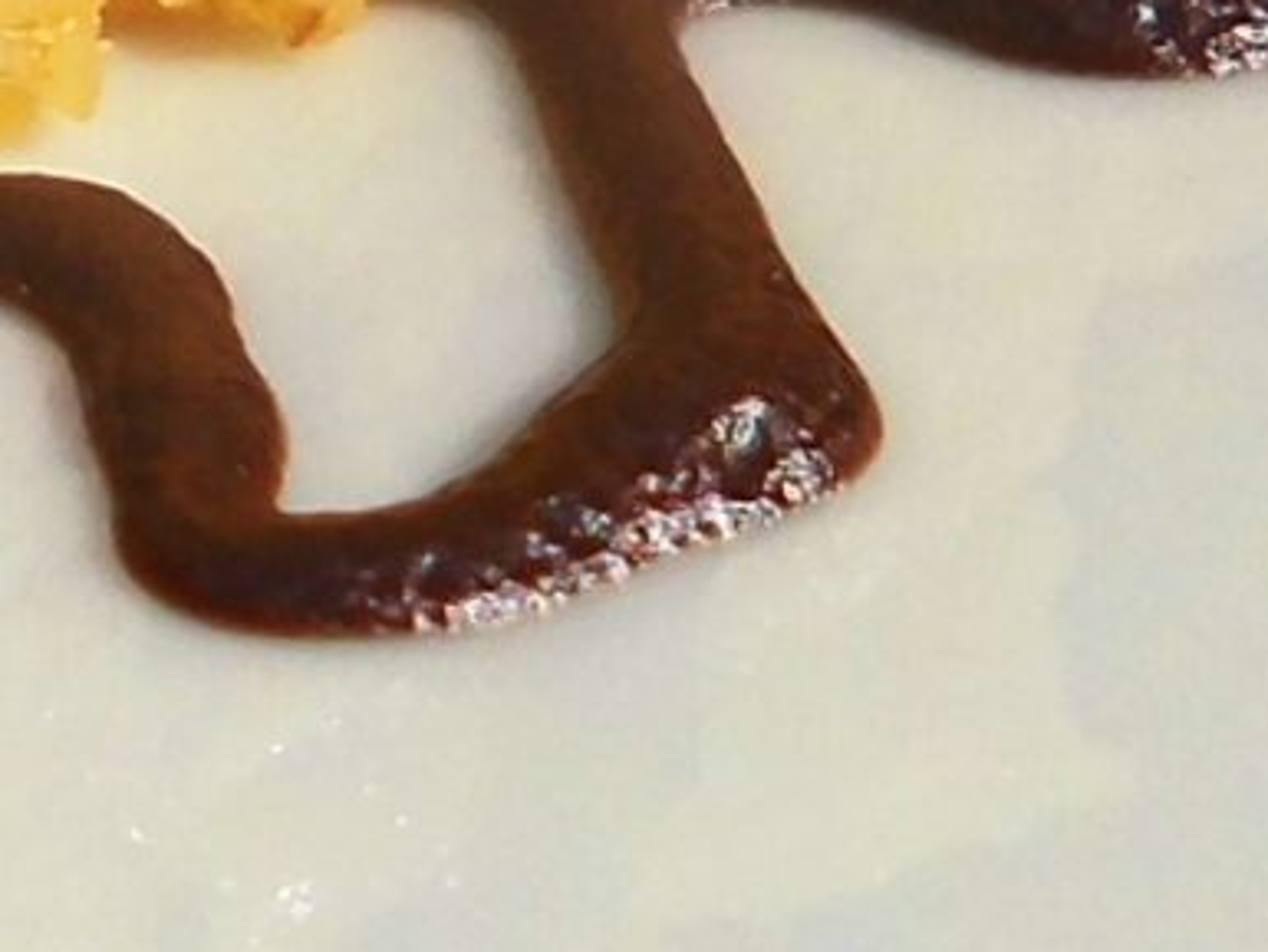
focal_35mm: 173
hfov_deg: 11.0
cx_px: -685
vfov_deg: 8.3
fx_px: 6339
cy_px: -800
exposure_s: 1/160
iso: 64
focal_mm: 4.6
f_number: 8
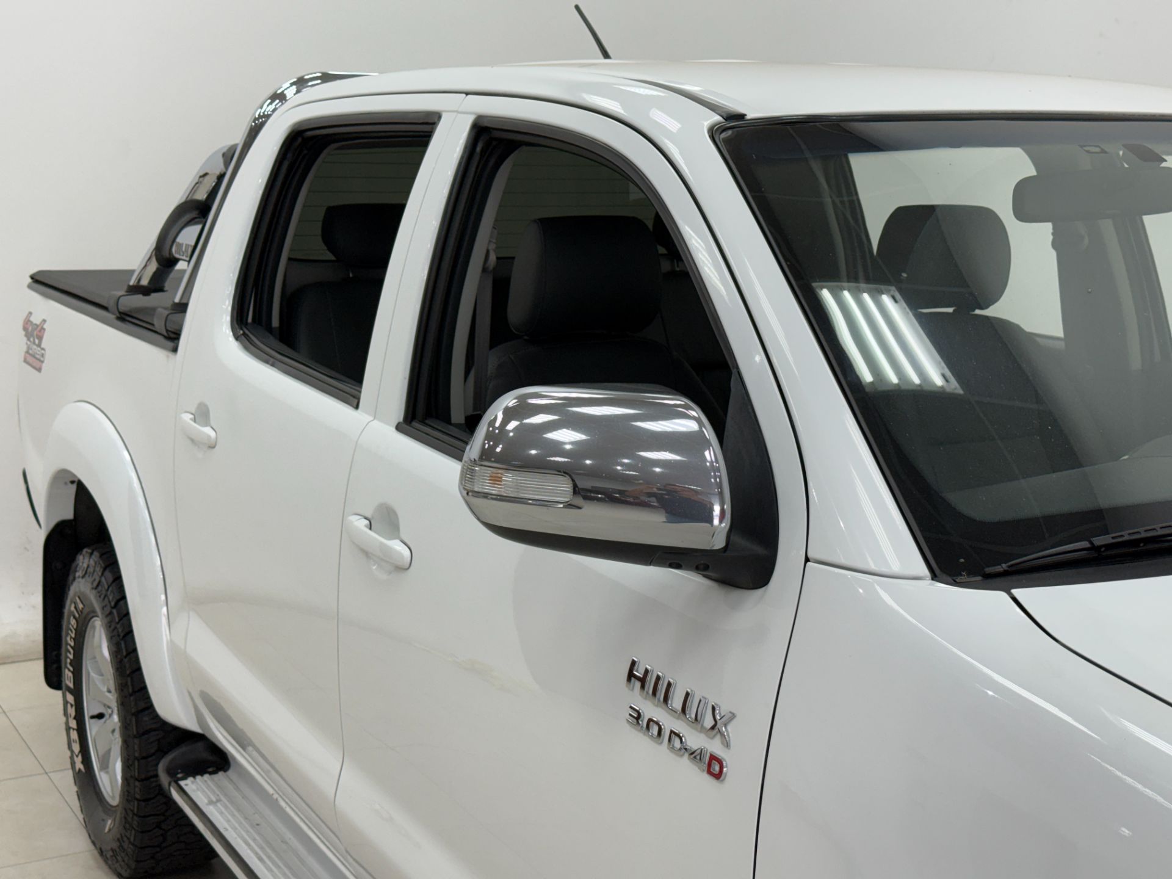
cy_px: 440
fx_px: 1625
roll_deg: -0.1
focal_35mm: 48
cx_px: 586
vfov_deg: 30.3
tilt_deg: -8.6
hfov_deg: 39.7
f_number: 1.78
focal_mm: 6.76
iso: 50
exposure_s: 1/120
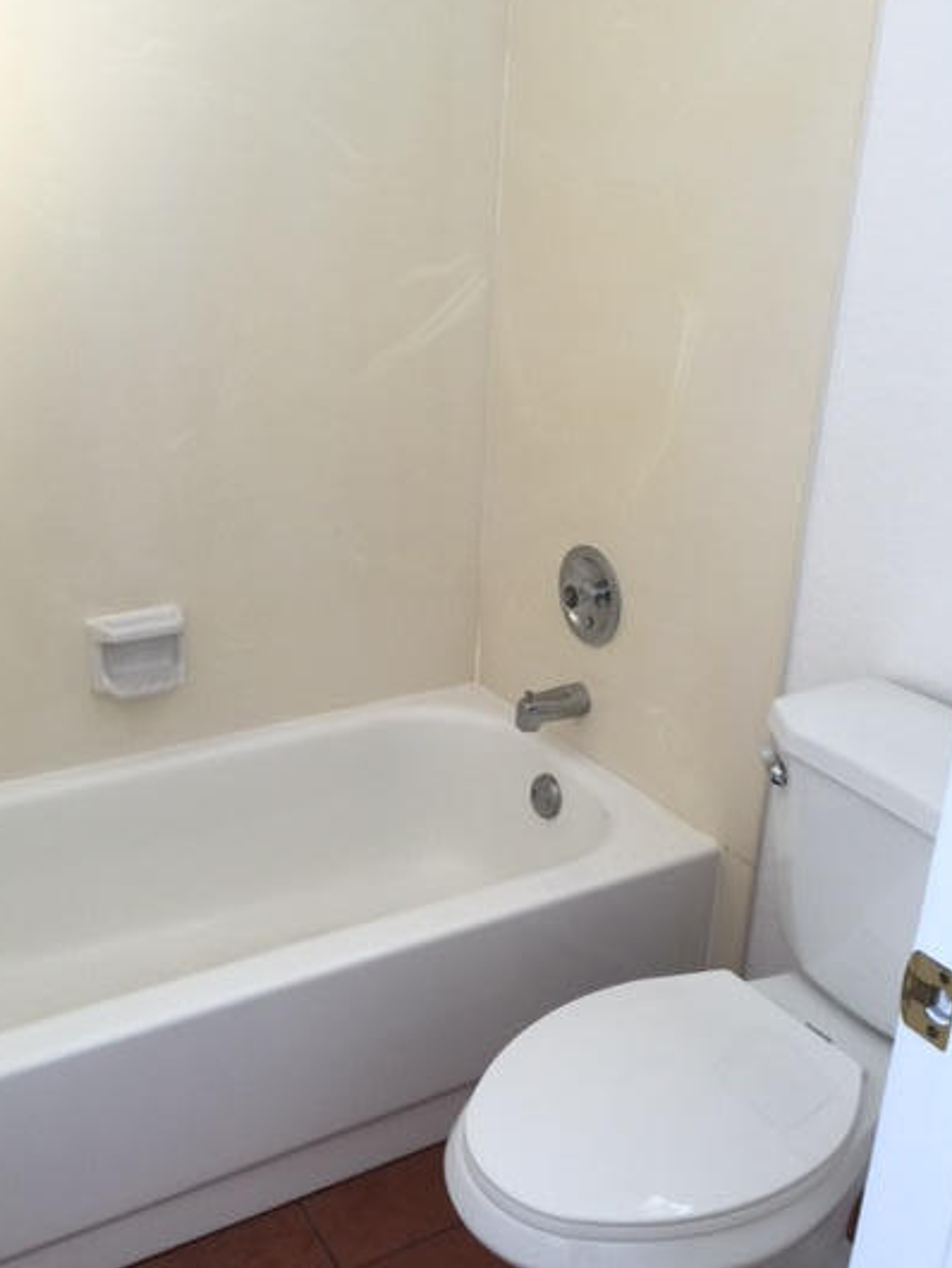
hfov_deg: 40.6
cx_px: 407
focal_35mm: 35
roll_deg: -0.3
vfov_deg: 52.5
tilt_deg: -22.1
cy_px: 694
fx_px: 1282
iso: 40
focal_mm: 4.15
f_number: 2.2
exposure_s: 1/15
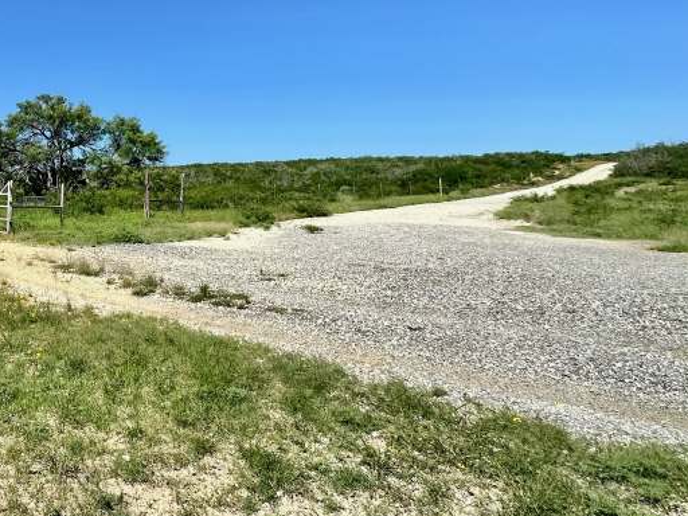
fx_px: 557
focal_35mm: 28
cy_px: 106
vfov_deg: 47.2
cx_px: 38
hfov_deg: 53.3
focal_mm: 2.22
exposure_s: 1/2618
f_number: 2.2
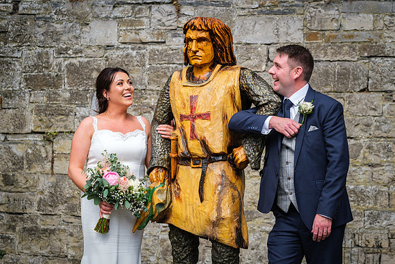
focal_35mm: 86
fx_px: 947
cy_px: 121
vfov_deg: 15.8
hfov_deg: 23.6
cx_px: 214
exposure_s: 1/1000
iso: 160
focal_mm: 52
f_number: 2.8
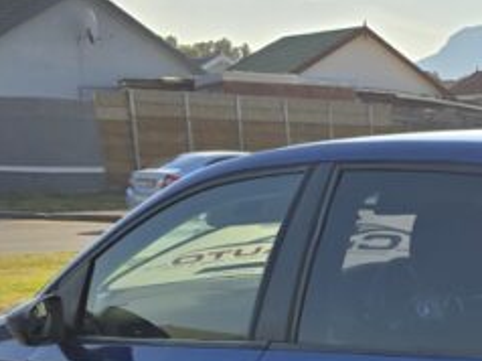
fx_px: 1071
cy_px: 500
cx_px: 575
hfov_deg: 23.3
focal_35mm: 77
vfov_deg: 17.6
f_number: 1.7
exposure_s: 1/1117
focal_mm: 6.3
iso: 12
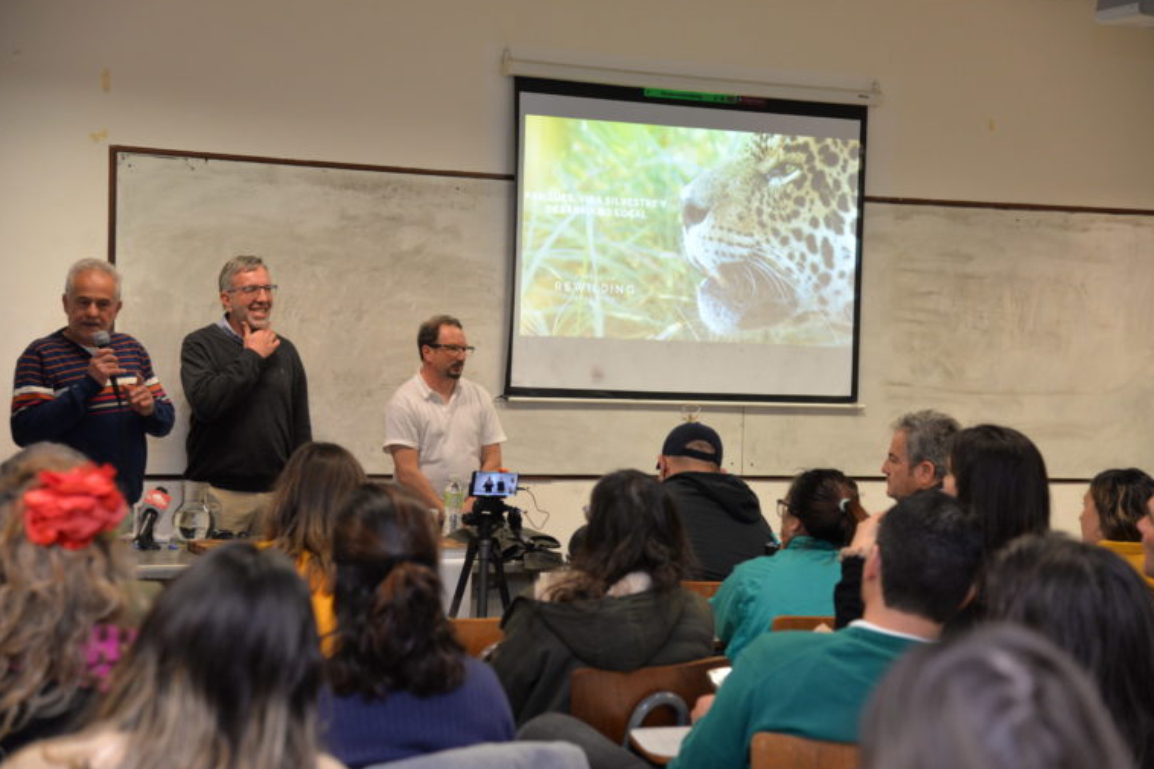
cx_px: 575
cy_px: 381
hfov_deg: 28.5
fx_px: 2275
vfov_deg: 19.2
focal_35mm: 71
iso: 2000
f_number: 4.5
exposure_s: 1/160
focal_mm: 70
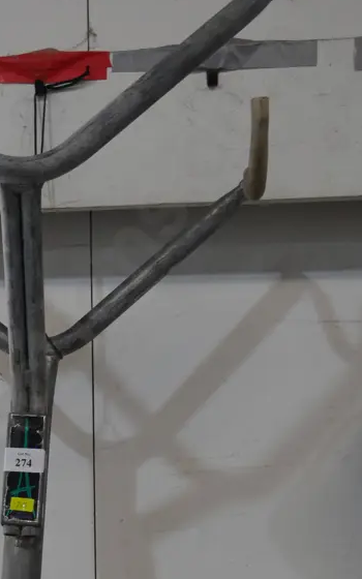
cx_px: 7
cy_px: 419
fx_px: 979
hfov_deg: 20.3
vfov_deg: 32.5
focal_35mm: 62
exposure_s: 1/60
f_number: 3.6
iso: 250
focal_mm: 16
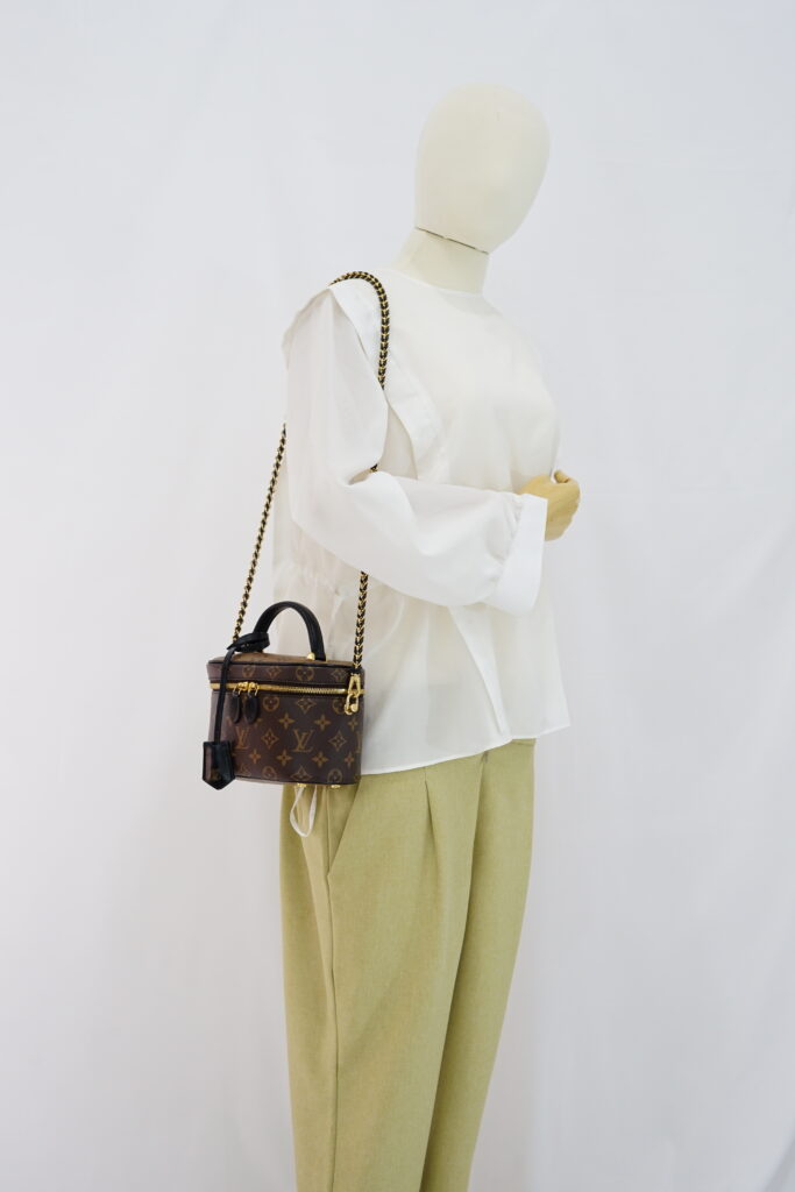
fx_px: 1656
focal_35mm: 50
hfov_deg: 27.0
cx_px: 398
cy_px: 596
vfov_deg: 39.6
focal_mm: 50
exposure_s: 1/13
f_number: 6.3
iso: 640
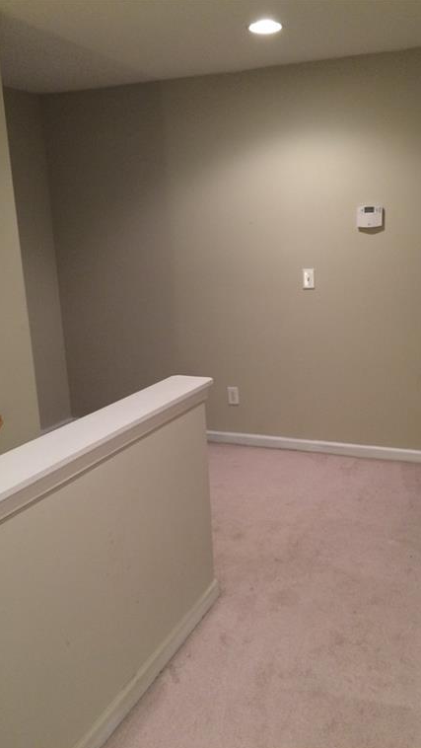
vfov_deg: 61.0
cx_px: 249
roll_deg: +0.8
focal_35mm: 32
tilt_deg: -12.1
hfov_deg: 36.6
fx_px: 634
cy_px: 376
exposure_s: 1/30
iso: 200
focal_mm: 4.15
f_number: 2.2
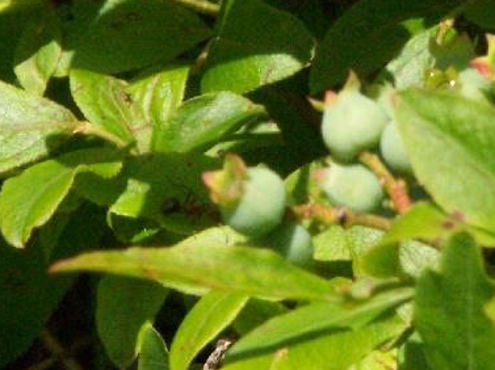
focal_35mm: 514
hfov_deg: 3.9
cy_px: 163
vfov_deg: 2.9
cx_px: 352
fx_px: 7343
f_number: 6.3
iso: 400
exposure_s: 1/1600
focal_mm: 31.3
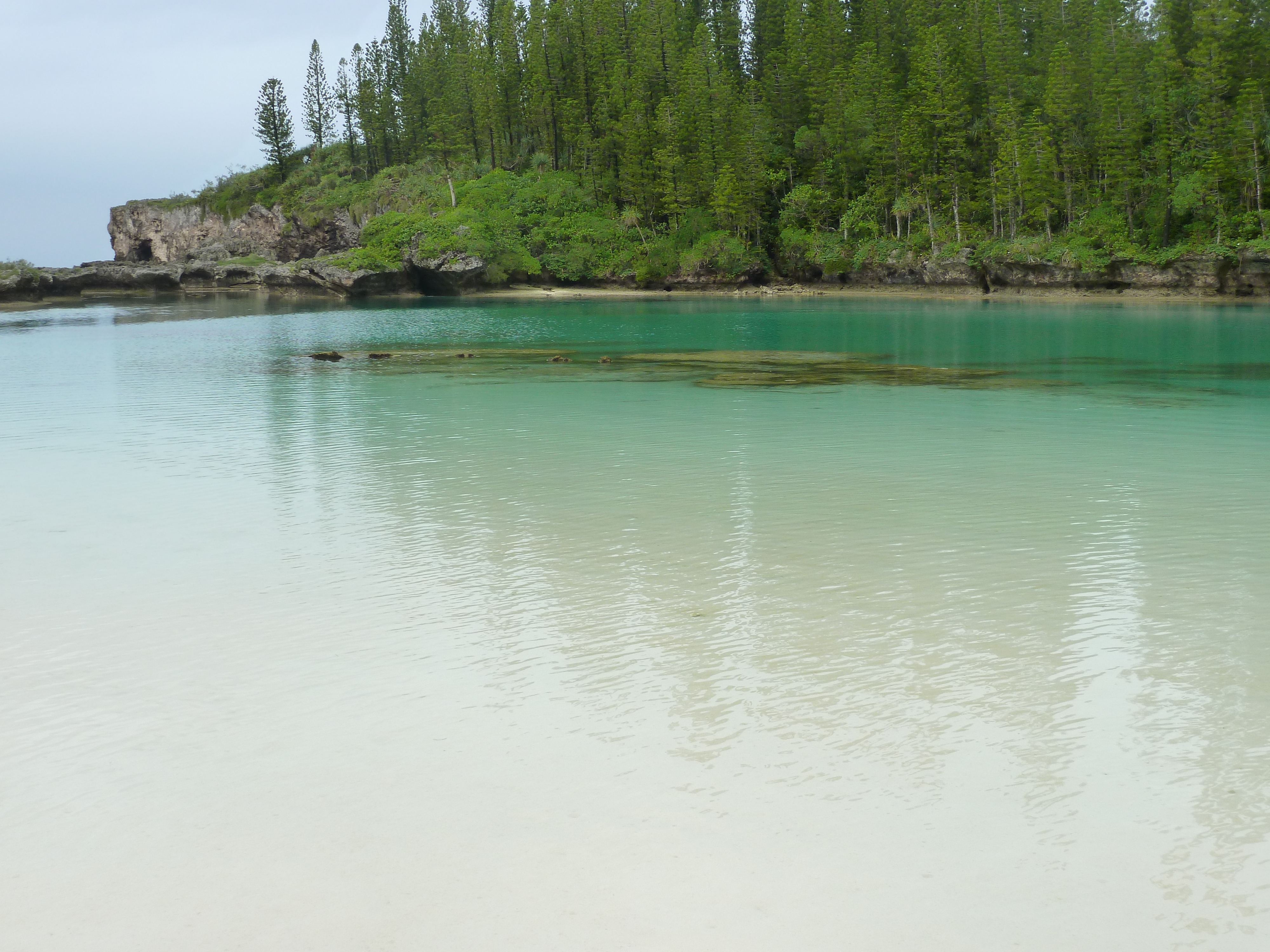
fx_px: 1761
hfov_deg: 39.7
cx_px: 635
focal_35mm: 48
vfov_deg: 30.3
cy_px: 476
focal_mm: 7.9
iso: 125
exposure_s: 1/100
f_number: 3.8
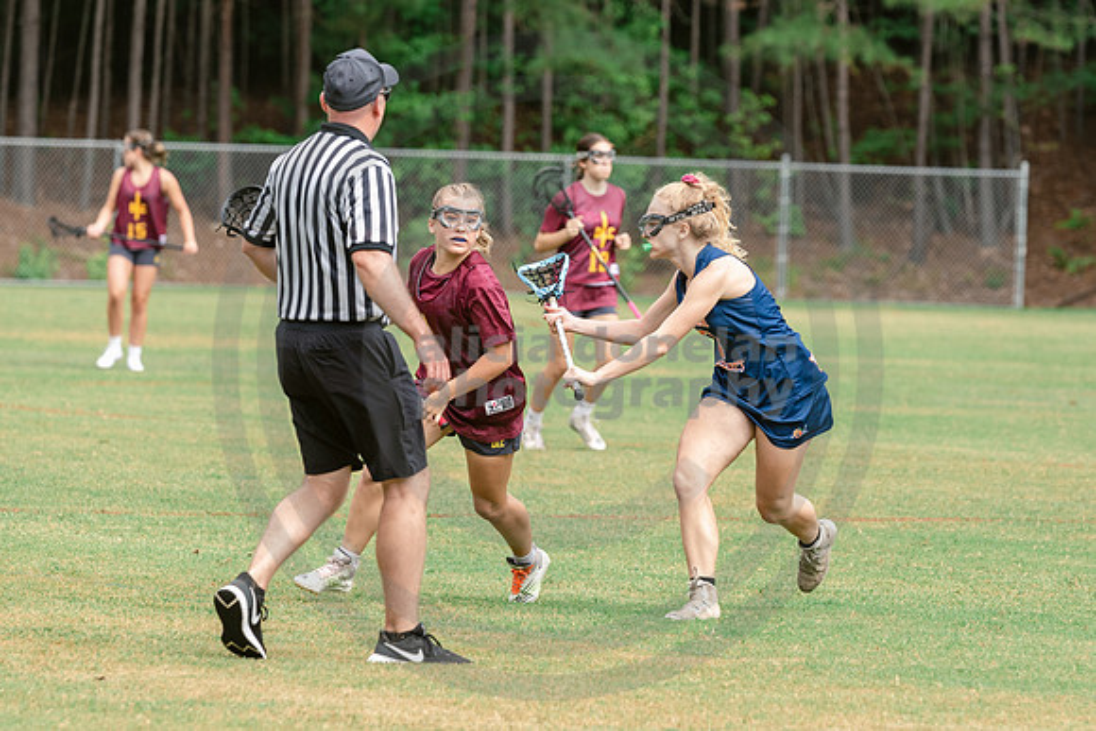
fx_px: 9432
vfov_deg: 4.4
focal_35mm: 310
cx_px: 717
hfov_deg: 6.6
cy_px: 390
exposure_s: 1/1000
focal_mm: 180
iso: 250
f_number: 4
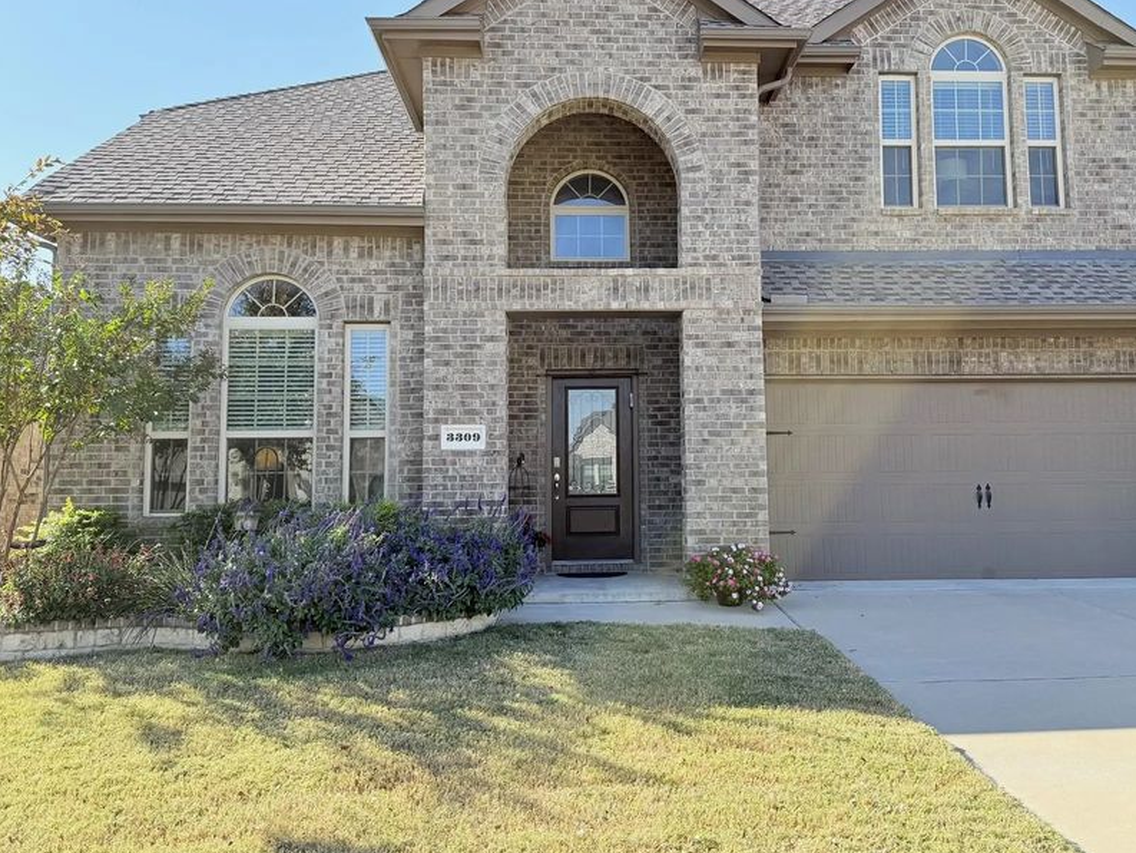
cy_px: 378
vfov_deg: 45.4
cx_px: 639
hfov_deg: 58.2
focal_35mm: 31
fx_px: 1017
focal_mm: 6.76
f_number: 1.78
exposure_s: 1/2232
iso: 100
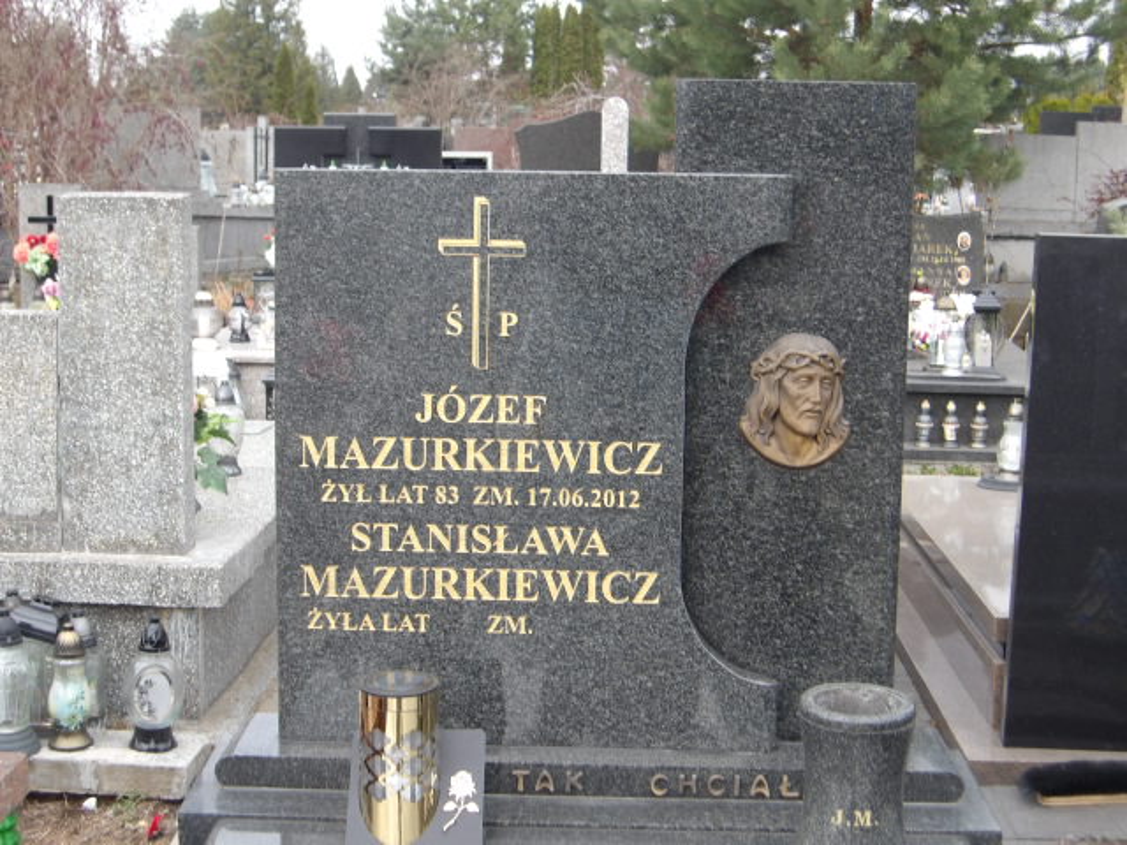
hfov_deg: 36.2
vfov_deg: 27.5
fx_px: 1726
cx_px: 564
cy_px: 422
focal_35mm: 53
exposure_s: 1/153
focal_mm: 9.4
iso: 100
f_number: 4.2
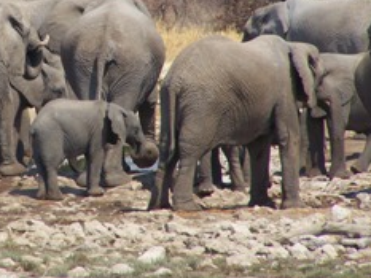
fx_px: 7367
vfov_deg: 2.2
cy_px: 29
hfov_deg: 2.9
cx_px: 70
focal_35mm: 687
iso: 64
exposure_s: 1/400
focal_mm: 59.2
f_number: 5
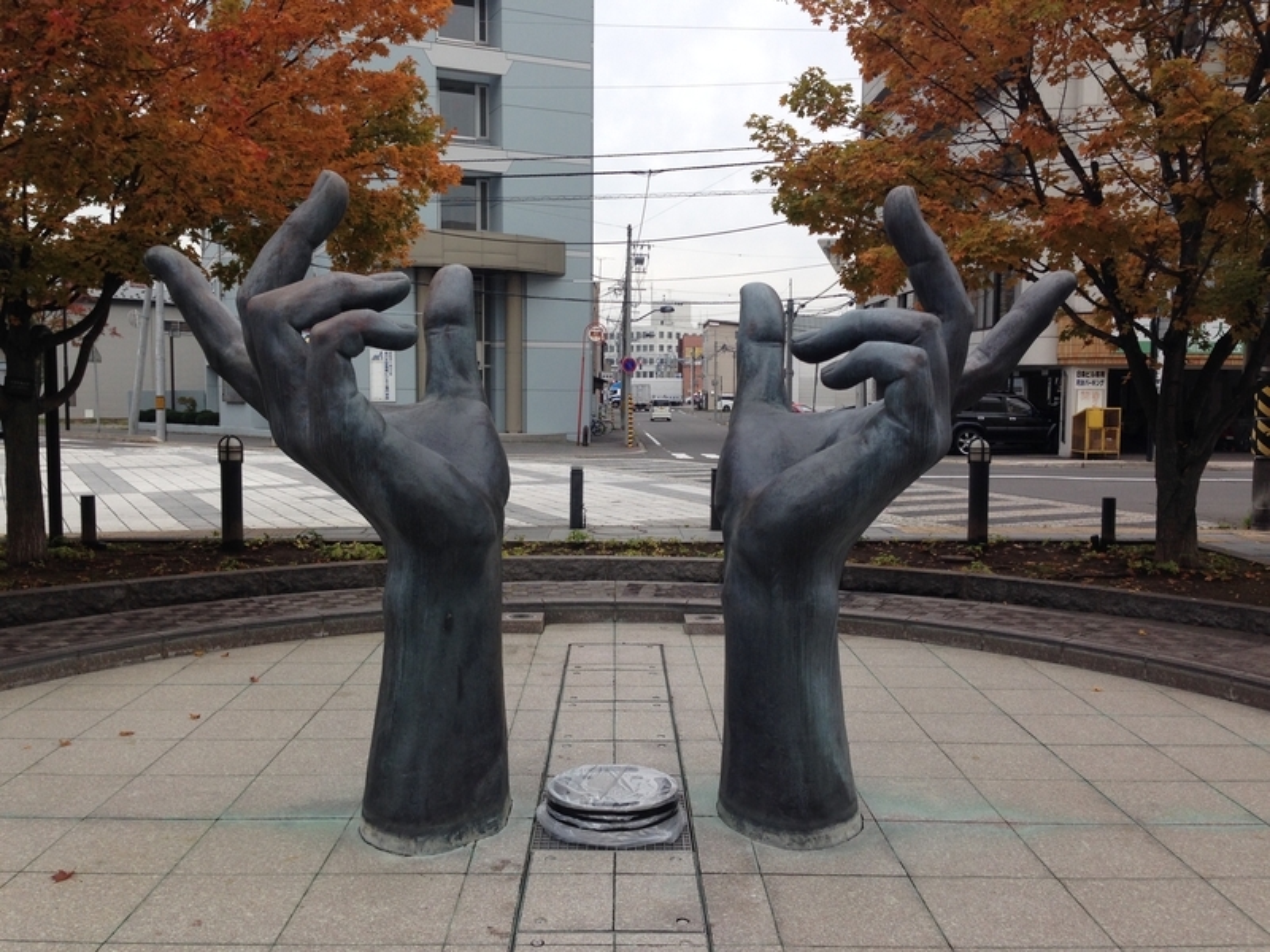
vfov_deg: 42.9
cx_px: 635
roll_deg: +0.2
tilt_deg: -3.5
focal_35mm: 33
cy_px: 476
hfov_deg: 55.4
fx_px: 1211
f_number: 2.4
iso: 50
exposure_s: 1/583
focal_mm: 4.12
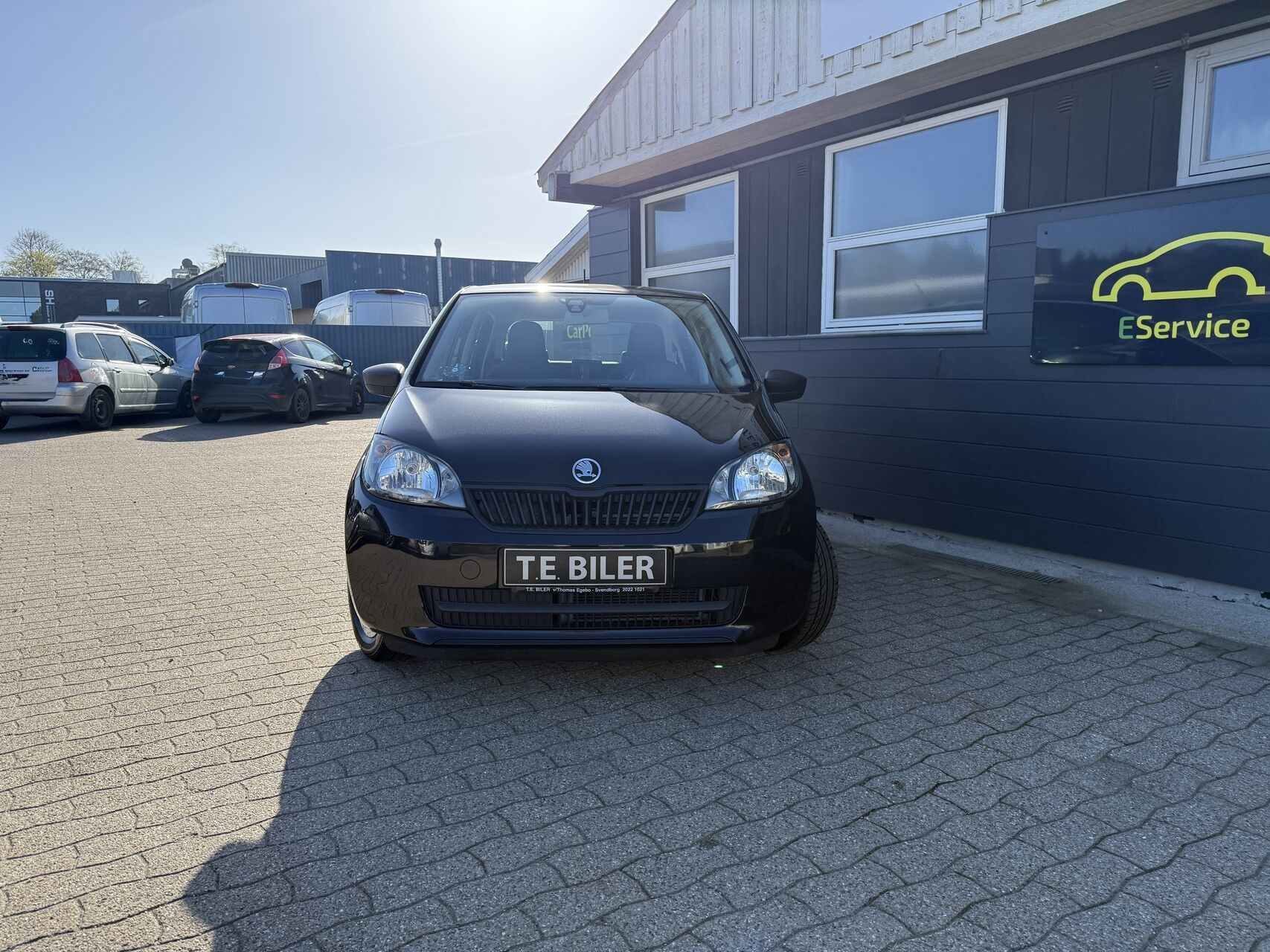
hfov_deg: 71.6
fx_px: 880
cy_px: 476
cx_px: 635
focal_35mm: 24
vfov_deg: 56.8
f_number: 1.78
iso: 100
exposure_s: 1/3021
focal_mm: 6.76
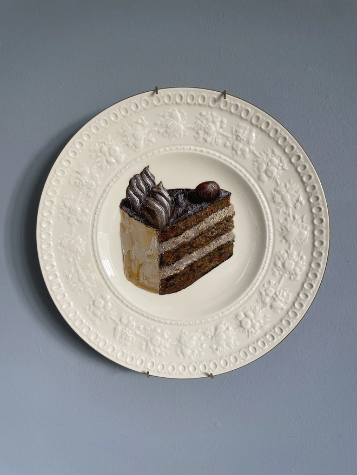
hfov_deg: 53.1
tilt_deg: -5.7
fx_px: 358
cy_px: 238
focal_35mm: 26
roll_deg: -0.4
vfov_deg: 67.3
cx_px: 178
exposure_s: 1/121
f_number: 1.6
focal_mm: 4.2
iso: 64
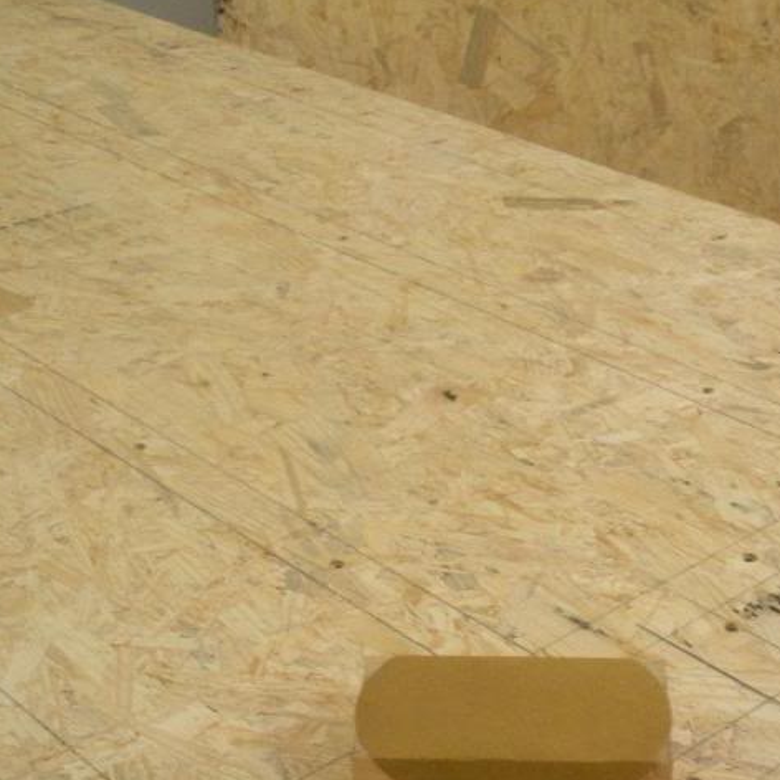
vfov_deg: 24.8
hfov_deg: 25.0
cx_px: 461
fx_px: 1759
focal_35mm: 69
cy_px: 573
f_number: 3.5
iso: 400
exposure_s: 1/43
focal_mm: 6.3
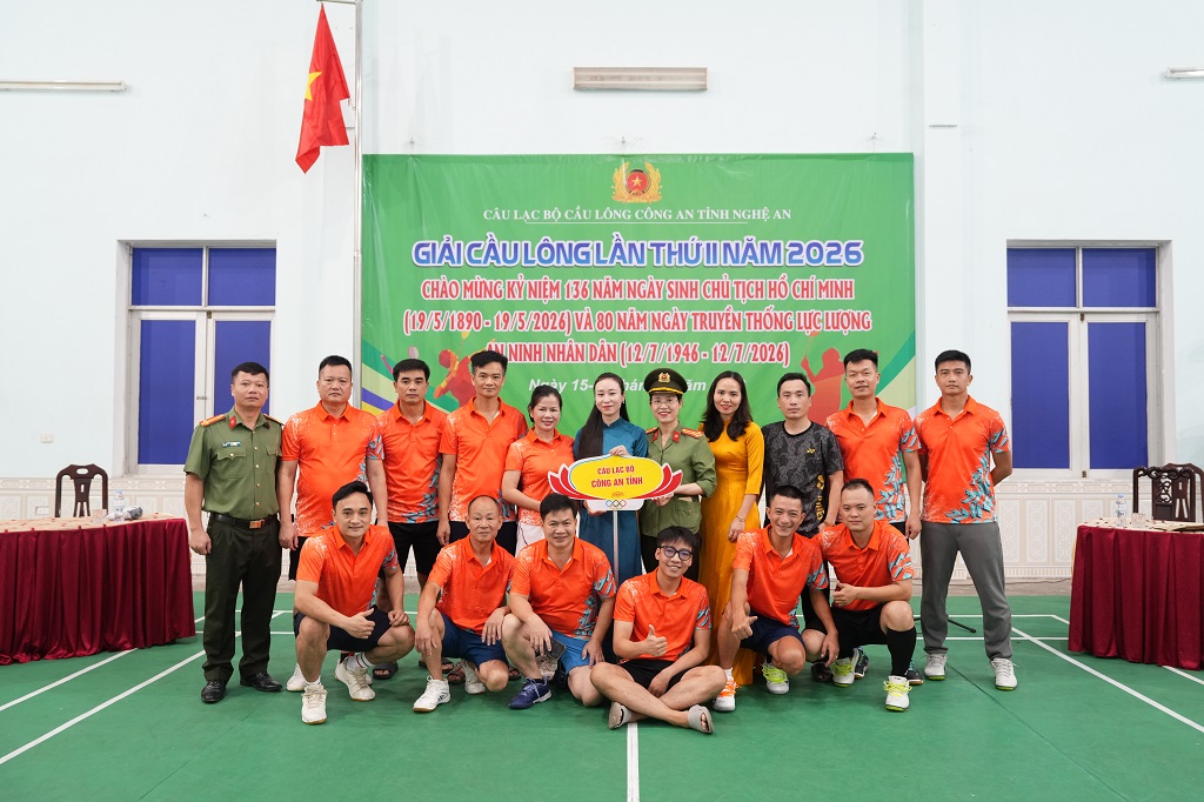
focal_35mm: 29
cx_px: 602
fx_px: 970
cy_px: 401
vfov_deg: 44.9
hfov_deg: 63.7
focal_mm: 29
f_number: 3.2
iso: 1000
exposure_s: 1/100
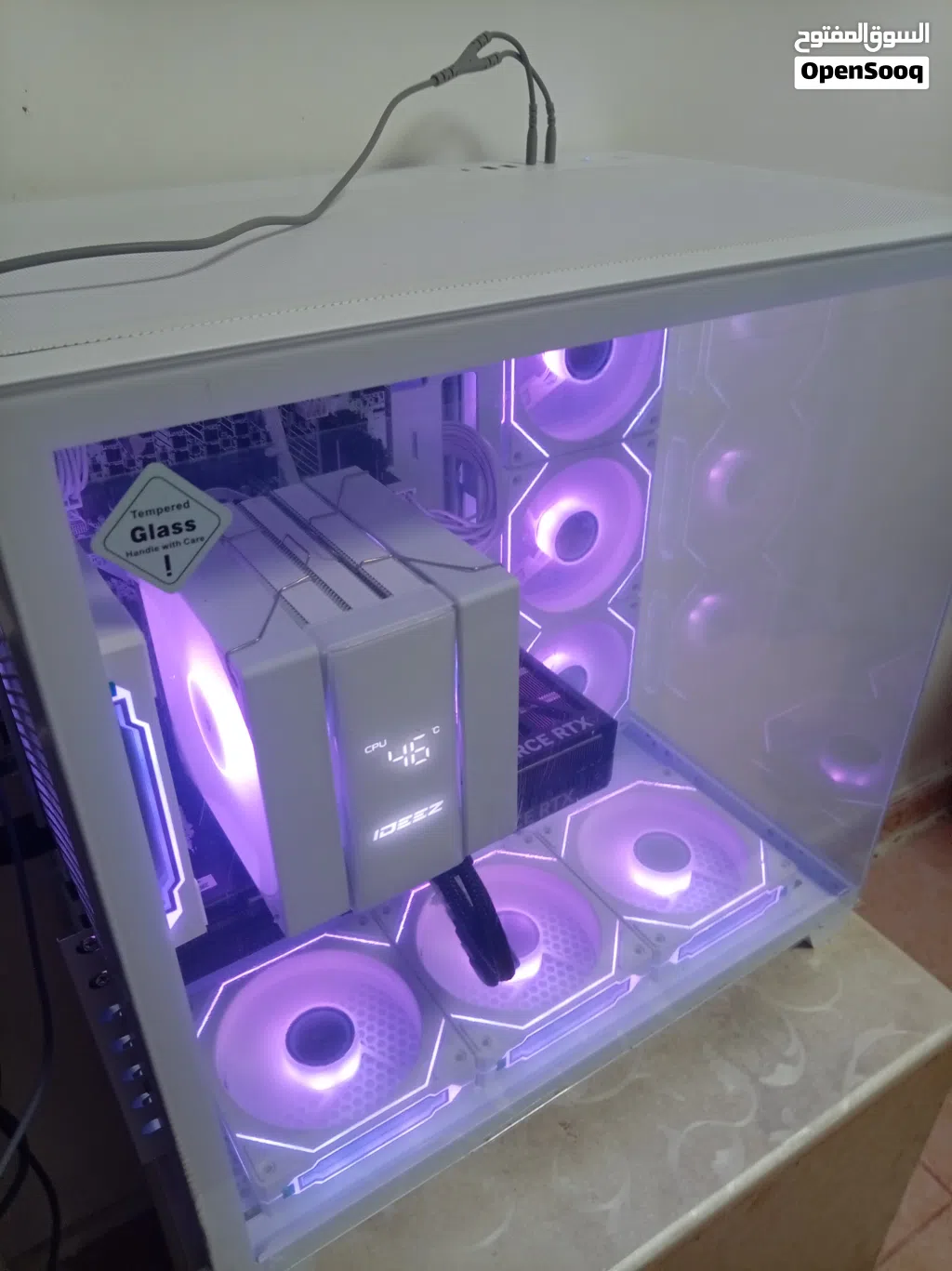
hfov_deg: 54.8
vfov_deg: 69.4
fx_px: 917
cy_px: 636
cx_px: 476
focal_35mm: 25
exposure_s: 1/33.3
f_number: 1.8
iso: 104
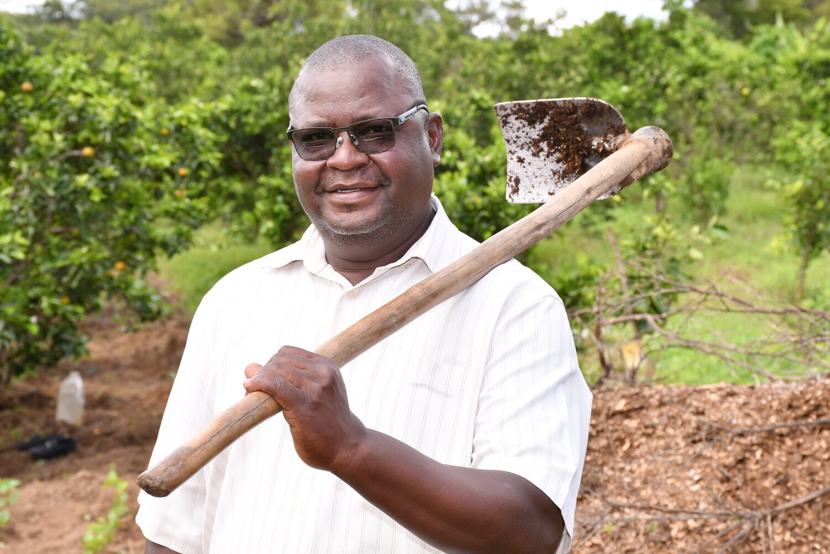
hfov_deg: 21.9
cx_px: 415
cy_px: 277
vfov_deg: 14.7
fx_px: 2144
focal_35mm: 93
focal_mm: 62
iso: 320
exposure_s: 1/200
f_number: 8
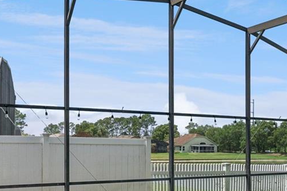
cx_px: 158
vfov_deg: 25.9
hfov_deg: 38.9
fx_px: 406
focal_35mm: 51
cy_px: 156
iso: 400
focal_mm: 16
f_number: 9
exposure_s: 1/1000
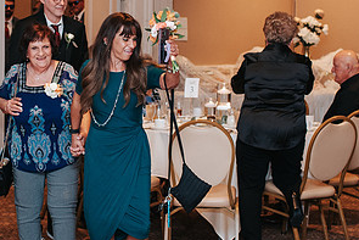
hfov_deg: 17.5
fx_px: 1157
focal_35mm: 116
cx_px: 79
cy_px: 89
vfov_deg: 11.8
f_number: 2.8
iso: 1000
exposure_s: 1/160
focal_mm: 35
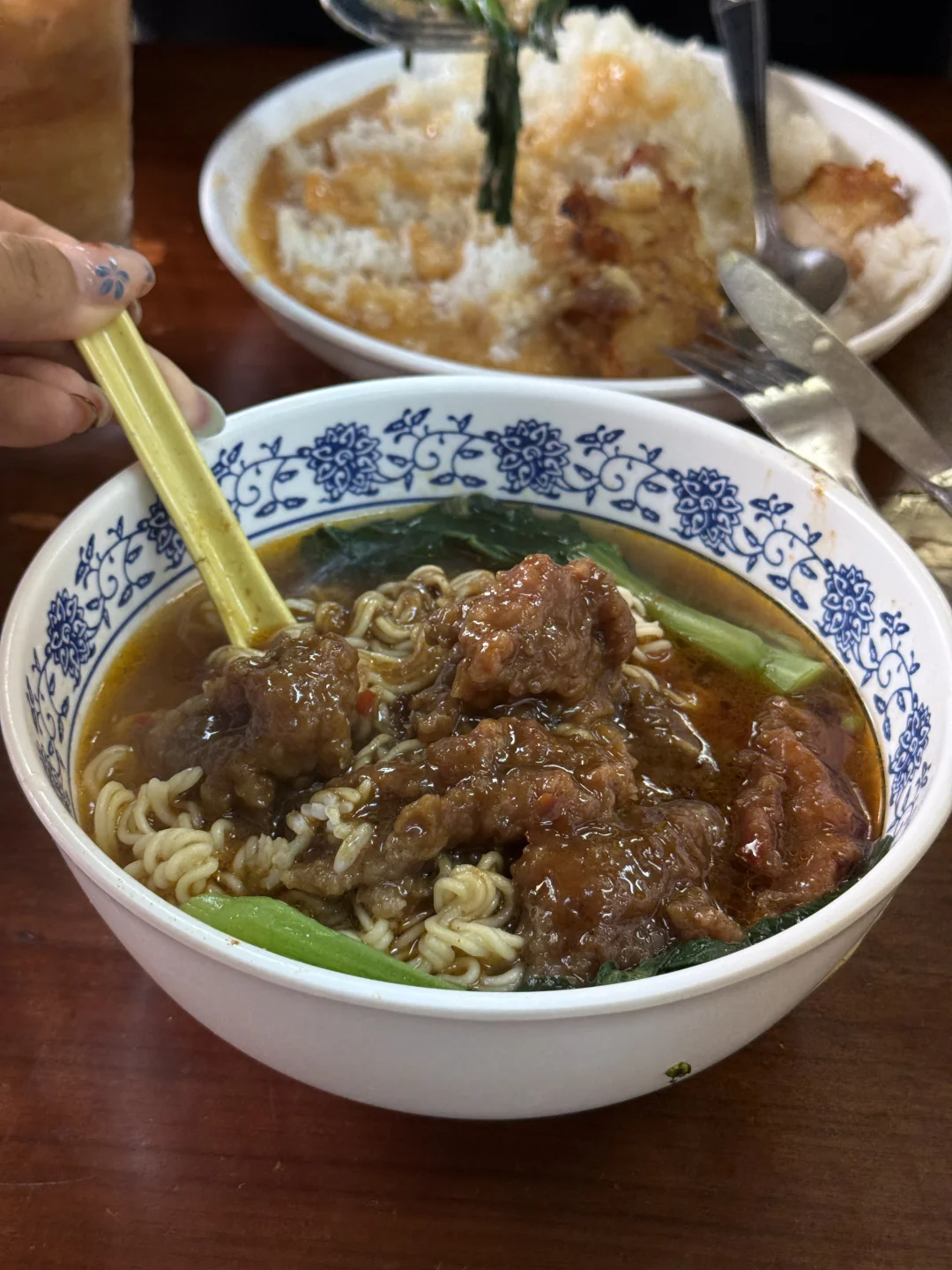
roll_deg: -1.1
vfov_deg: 39.7
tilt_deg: -40.8
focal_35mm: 48
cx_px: 476
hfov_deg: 30.3
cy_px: 635
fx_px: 1760
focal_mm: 6.76
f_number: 1.78
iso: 160
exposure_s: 1/100
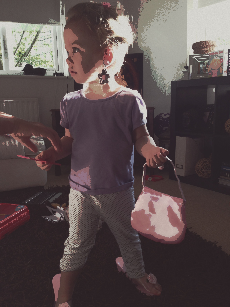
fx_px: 292
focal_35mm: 33
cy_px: 154
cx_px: 115
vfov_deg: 55.4
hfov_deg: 42.9
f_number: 2.4
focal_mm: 4.13
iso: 64
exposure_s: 1/60
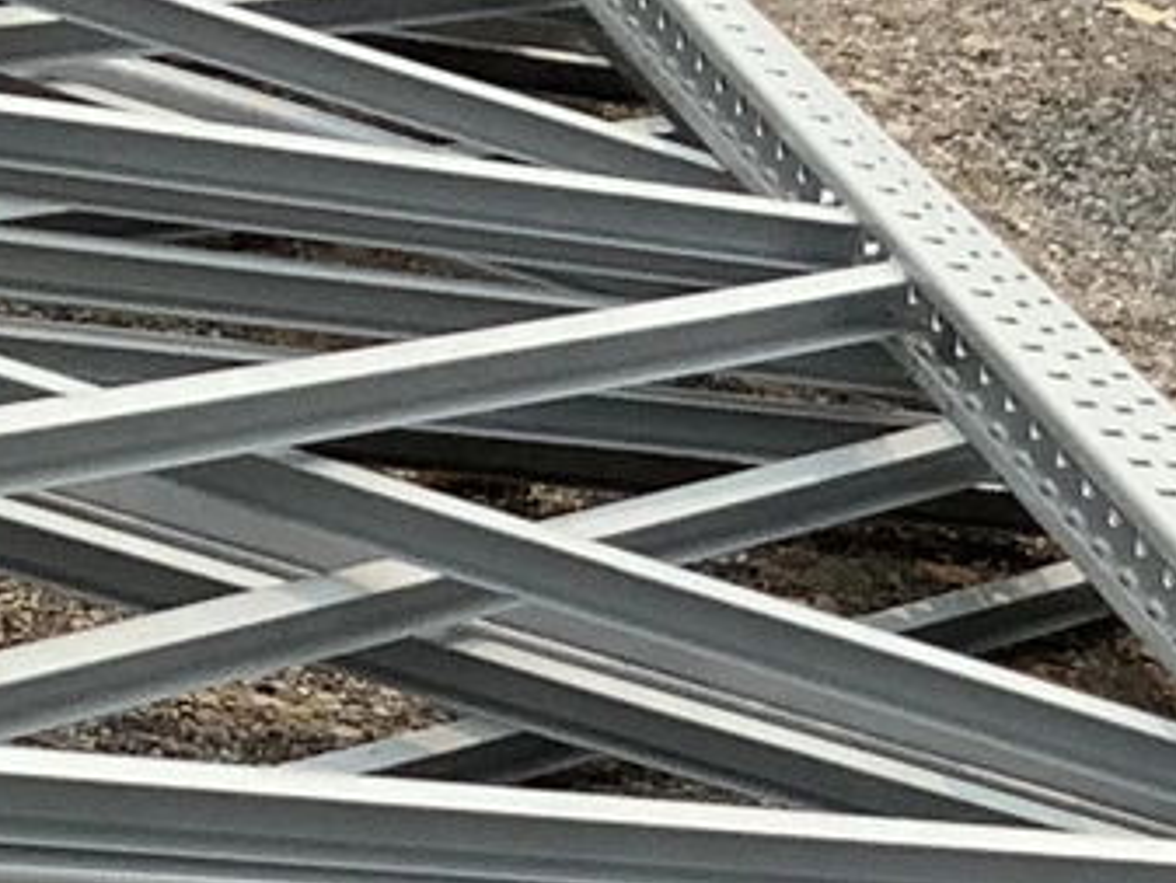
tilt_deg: -21.0
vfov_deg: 8.0
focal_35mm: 184
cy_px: 1218
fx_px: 6253
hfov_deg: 10.2
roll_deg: -17.4
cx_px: 2048
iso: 25
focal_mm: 3.3
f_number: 2.4
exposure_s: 1/959
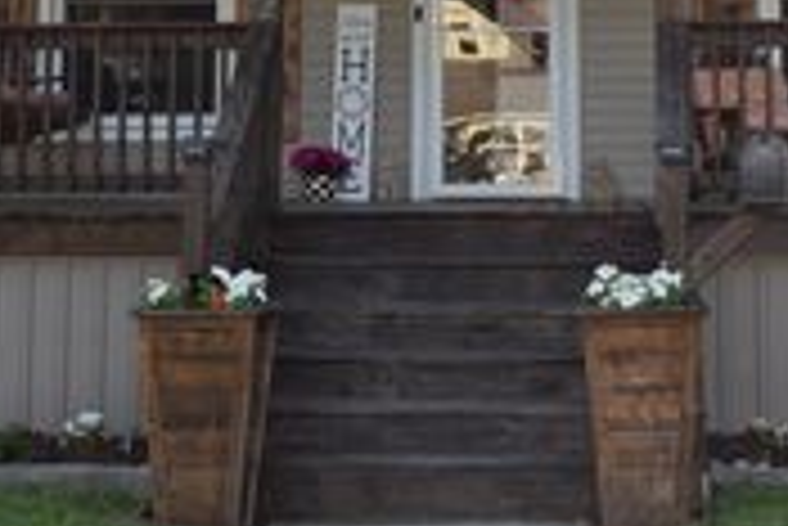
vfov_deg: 17.3
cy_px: -20
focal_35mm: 77
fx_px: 1687
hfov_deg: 26.2
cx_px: 509
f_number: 5.6
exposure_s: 1/125
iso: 125
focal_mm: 18
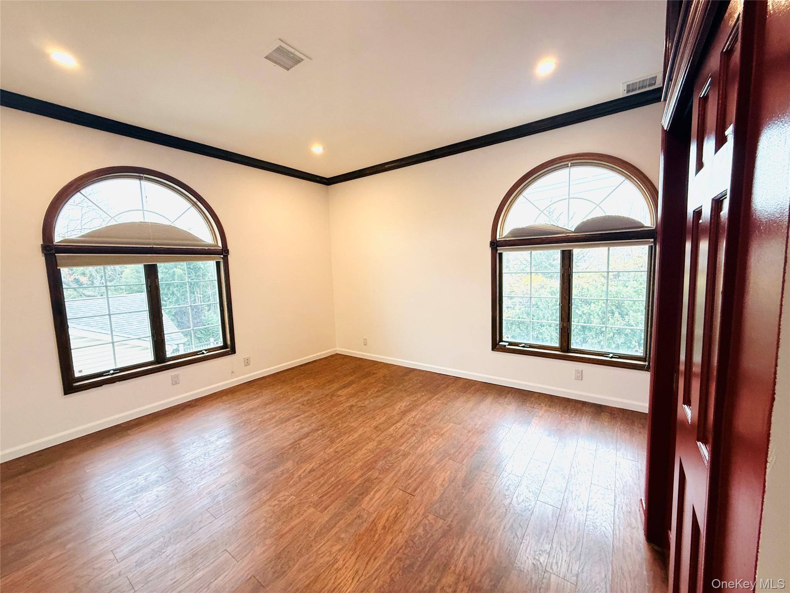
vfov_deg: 85.7
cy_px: 296
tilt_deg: -6.9
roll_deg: +2.3
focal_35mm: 14
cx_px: 395
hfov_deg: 102.1
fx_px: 320
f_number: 2.2
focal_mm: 2.22
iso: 160
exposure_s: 1/120
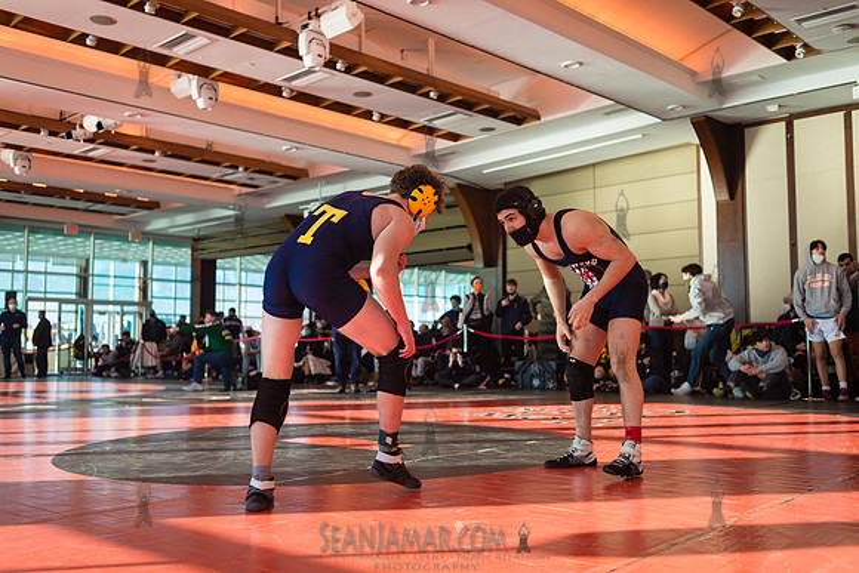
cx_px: 430
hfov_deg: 54.4
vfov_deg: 37.9
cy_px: 286
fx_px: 835
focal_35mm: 35
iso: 400
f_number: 3.5
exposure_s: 1/400
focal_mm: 35
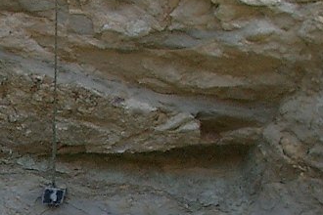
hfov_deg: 13.8
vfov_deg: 9.4
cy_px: 341
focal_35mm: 141
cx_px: -127
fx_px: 1265
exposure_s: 1/80
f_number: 2.6
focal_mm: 5.8
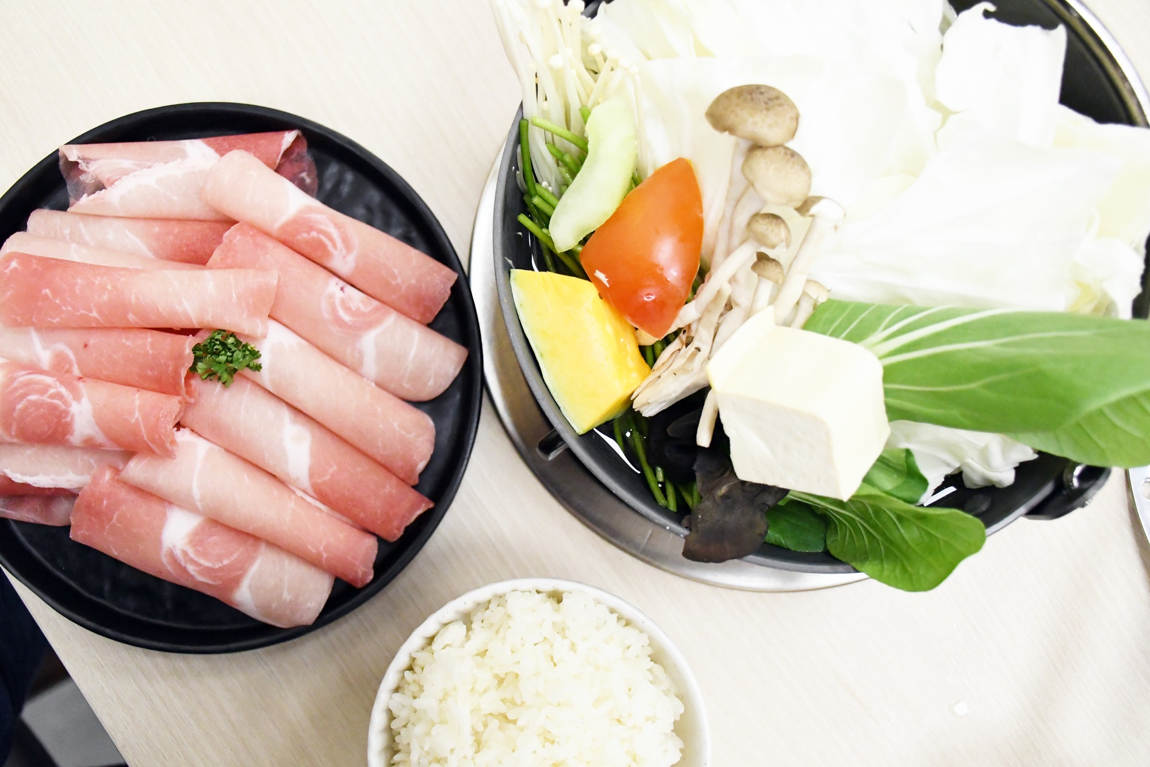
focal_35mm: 36
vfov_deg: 36.9
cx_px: 575
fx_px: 1150
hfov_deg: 53.1
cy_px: 384
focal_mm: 24
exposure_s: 1/800
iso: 6400
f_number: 3.8
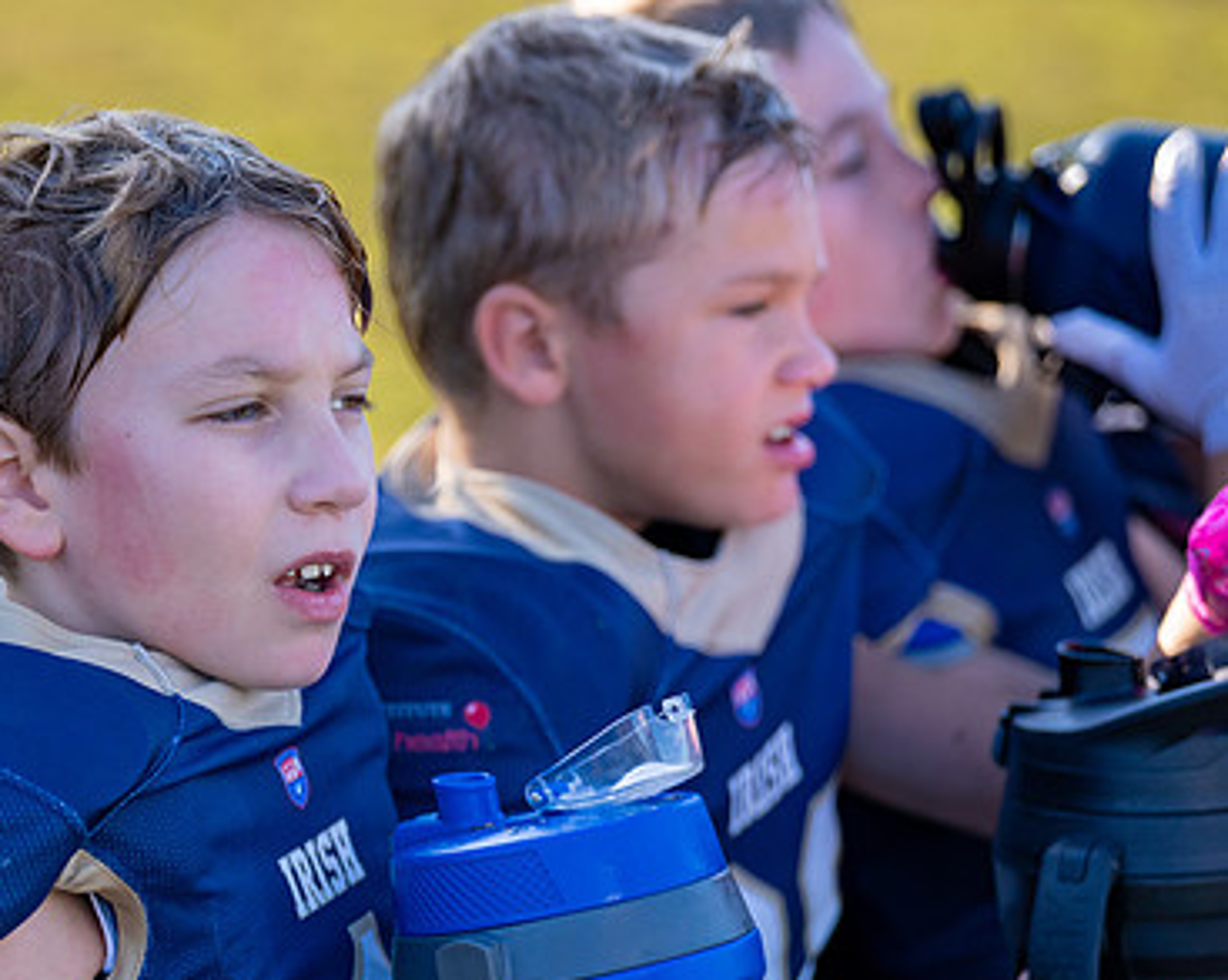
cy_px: 578
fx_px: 6972
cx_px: 166
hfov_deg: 10.0
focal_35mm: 192
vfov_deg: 8.0
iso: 200
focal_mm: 111
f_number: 2.8
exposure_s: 1/1600
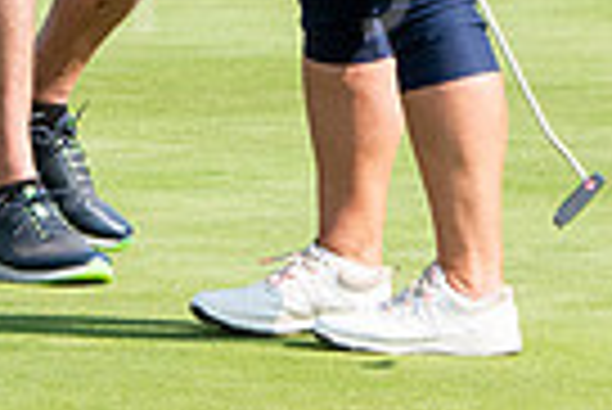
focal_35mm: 718
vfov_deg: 1.9
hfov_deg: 2.9
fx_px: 12219
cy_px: -291
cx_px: -122
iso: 640
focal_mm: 112
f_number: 5.6
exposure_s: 1/2500
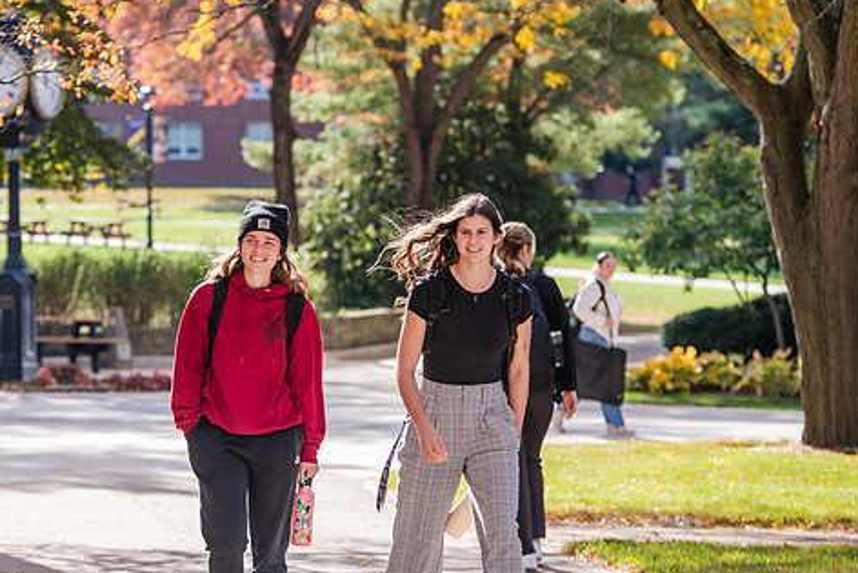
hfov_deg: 13.7
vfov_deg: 9.2
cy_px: 225
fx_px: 3576
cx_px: 349
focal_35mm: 150
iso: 200
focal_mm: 122
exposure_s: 1/500
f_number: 4.5
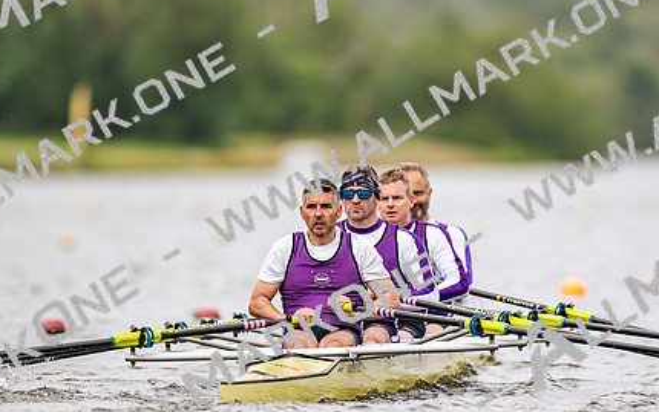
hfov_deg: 2.5
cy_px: 247
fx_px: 14821
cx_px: 395
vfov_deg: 1.6
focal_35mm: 825
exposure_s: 1/2500
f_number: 4
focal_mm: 600
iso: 320
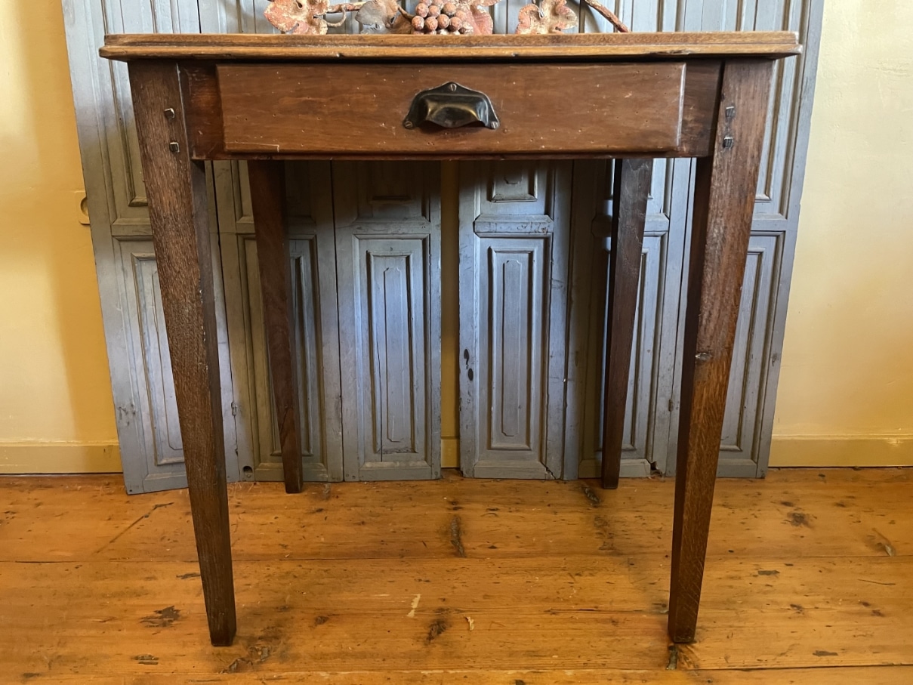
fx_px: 686
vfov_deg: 53.1
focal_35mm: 26
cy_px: 342
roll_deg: +0.3
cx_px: 456
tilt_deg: -16.7
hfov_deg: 67.3
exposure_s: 1/25
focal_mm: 4.2
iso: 500
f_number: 1.6
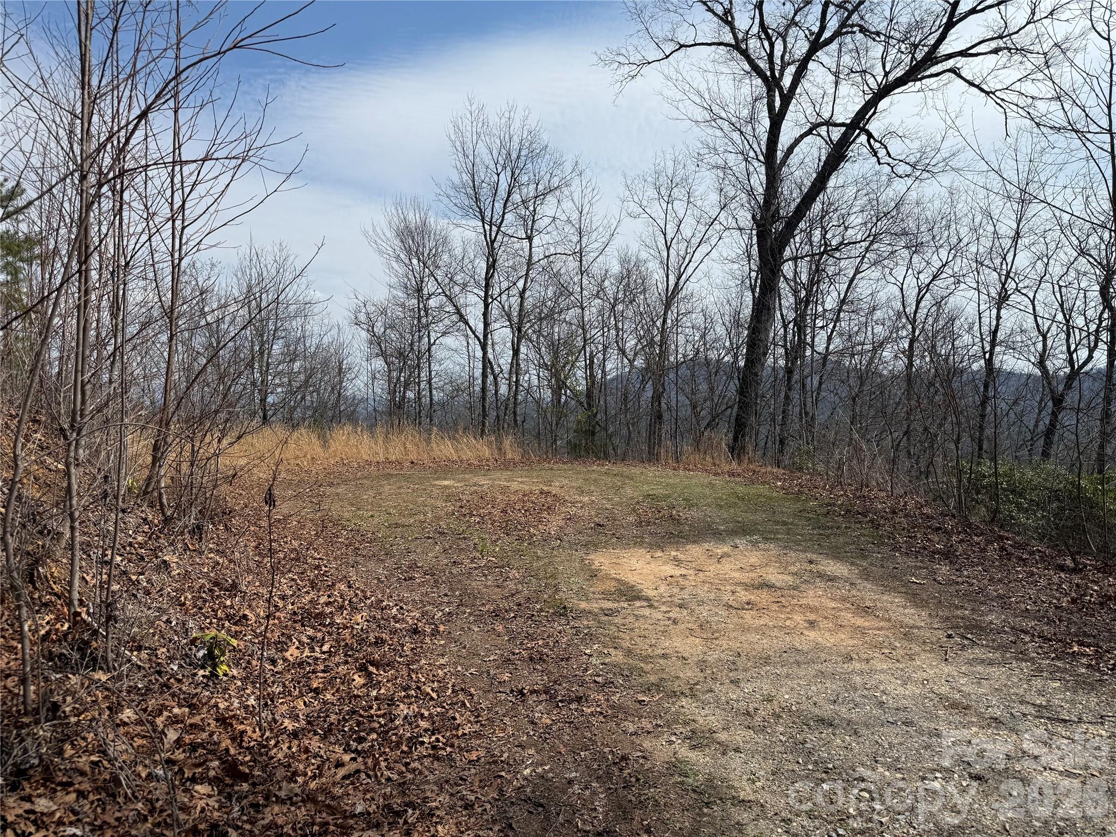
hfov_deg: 71.6
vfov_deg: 56.8
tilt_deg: -0.7
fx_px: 774
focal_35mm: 24
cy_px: 418
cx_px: 558
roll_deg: -0.3
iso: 80
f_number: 1.78
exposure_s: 1/7353
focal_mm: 6.76
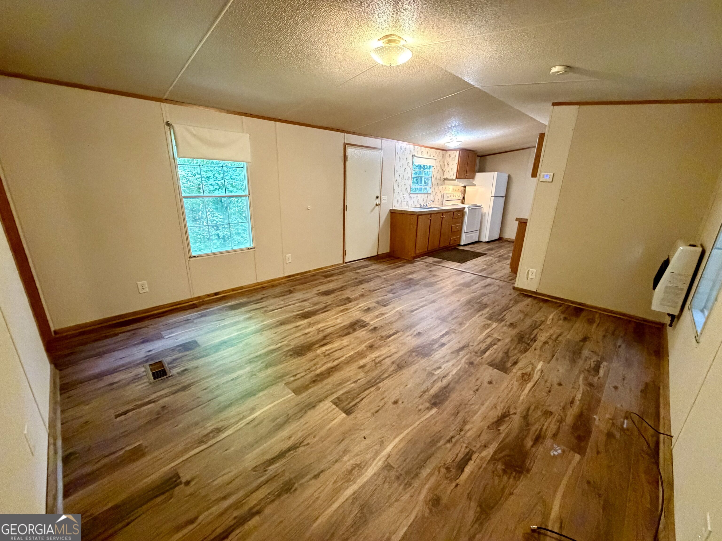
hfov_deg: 102.1
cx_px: 361
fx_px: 292
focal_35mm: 14
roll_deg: -0.1
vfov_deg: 85.7
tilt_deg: -17.4
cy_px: 270
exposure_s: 1/60
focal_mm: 2.22
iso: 800
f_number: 2.2
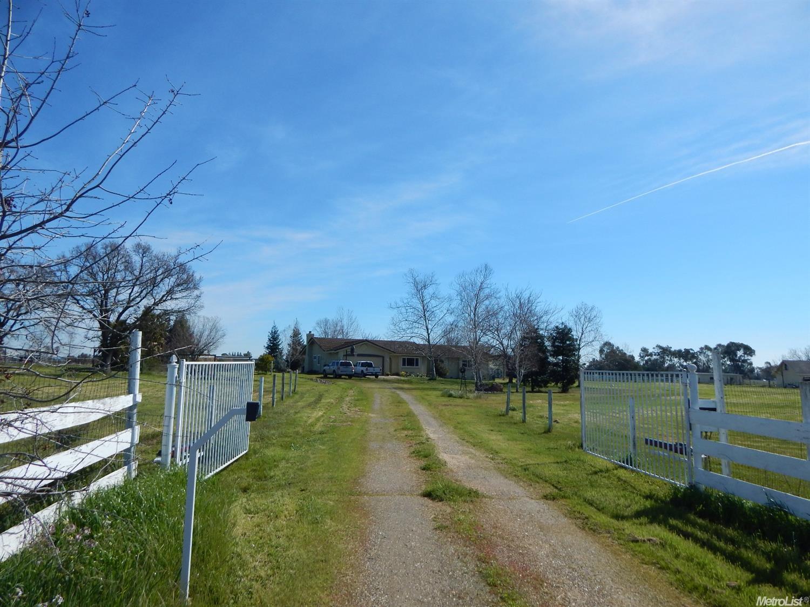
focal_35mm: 22
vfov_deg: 61.1
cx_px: 405
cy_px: 304
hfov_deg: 76.4
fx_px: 515
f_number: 6
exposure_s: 1/800
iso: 125
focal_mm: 4
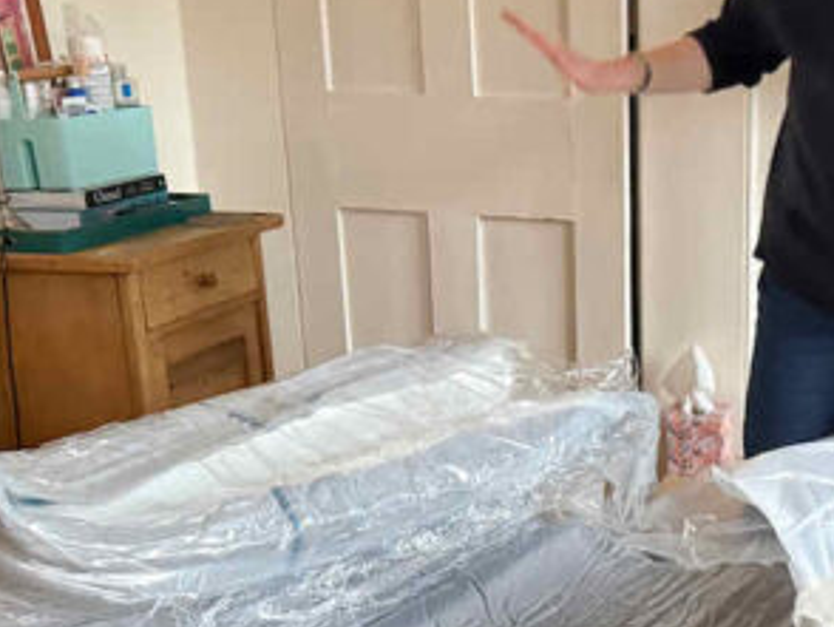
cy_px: 474
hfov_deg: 30.6
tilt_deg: -17.3
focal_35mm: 62
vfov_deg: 23.4
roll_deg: +1.7
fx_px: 1495
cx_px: 641
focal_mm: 6.76
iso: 1000
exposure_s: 1/37
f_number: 1.78
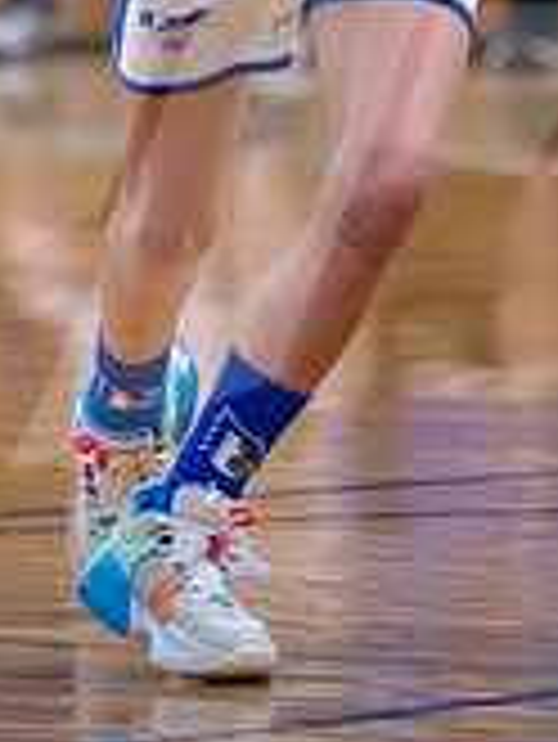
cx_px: -41
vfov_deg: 3.3
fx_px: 12707
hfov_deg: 2.5
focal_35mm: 592
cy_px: -62
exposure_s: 1/800
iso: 4000
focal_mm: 130
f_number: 2.8
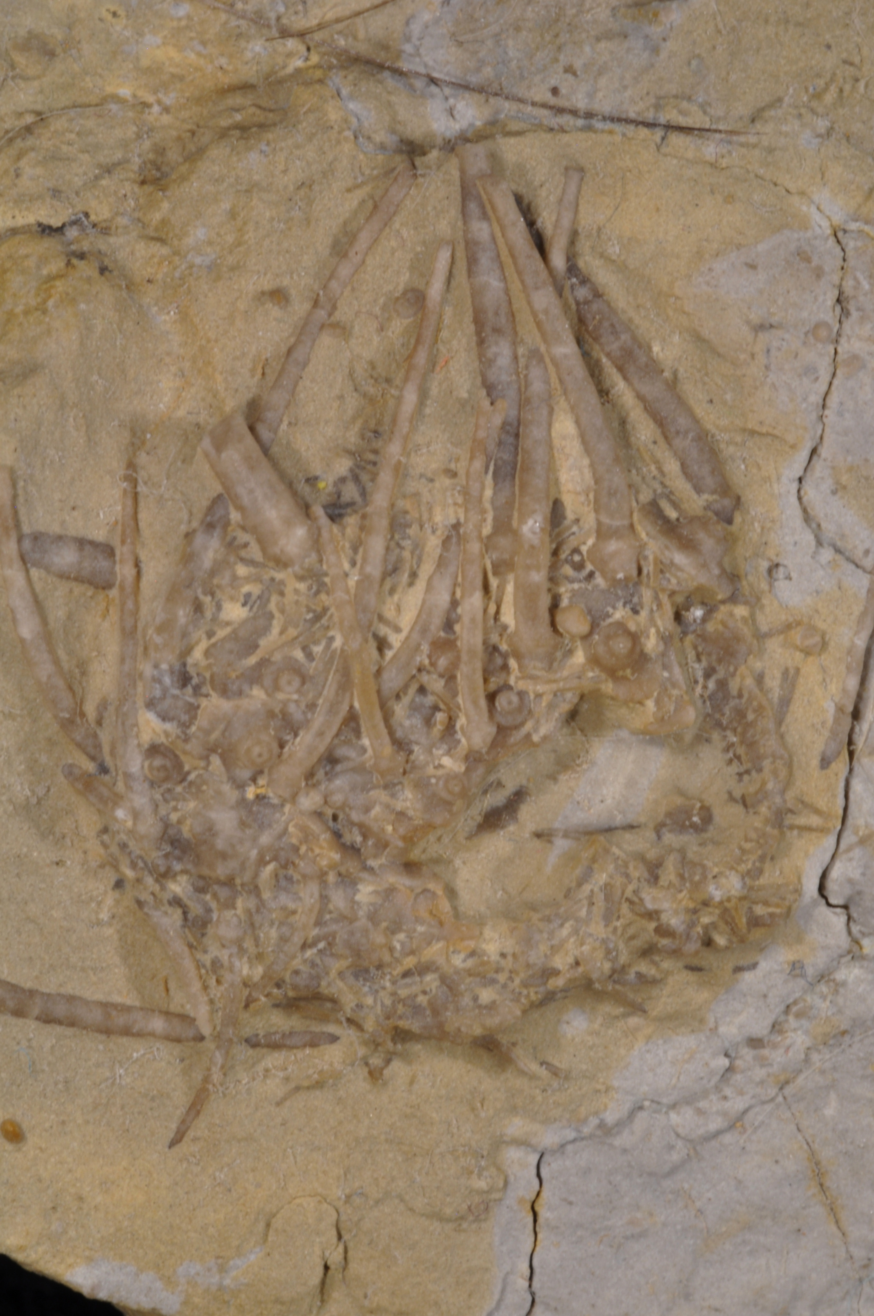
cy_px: 658
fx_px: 3286
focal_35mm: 90
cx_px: 437
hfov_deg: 15.2
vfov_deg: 22.6
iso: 200
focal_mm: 60
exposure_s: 1/6
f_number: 51
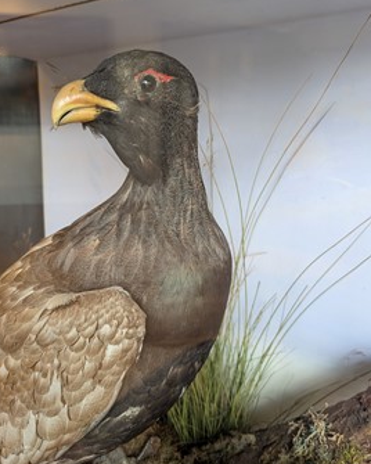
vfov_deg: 62.0
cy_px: 201
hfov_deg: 51.5
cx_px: 182
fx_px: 384
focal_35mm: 28
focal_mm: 6.81
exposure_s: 1/100
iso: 202
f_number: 1.85
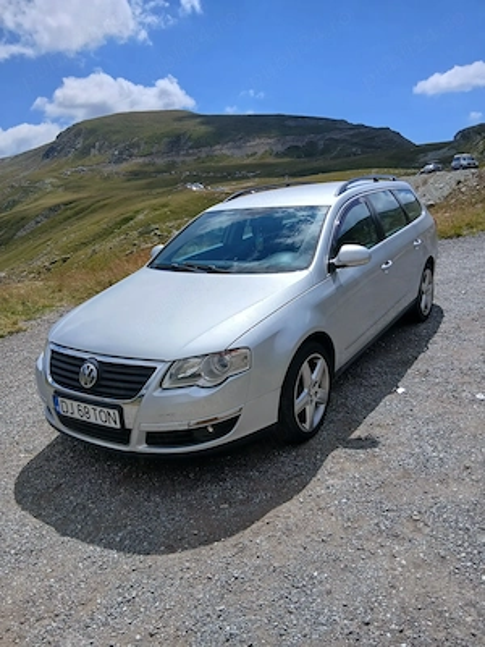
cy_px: 324
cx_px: 242
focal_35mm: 26
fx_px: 486
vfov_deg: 67.3
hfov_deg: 53.1
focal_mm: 3.98
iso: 20
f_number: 1.8
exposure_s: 1/1203
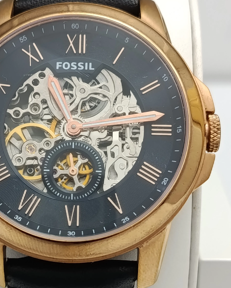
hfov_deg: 18.6
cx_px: 70
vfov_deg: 23.3
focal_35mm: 82
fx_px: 701
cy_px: 160
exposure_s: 1/100
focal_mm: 5.24
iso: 466
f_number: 1.7
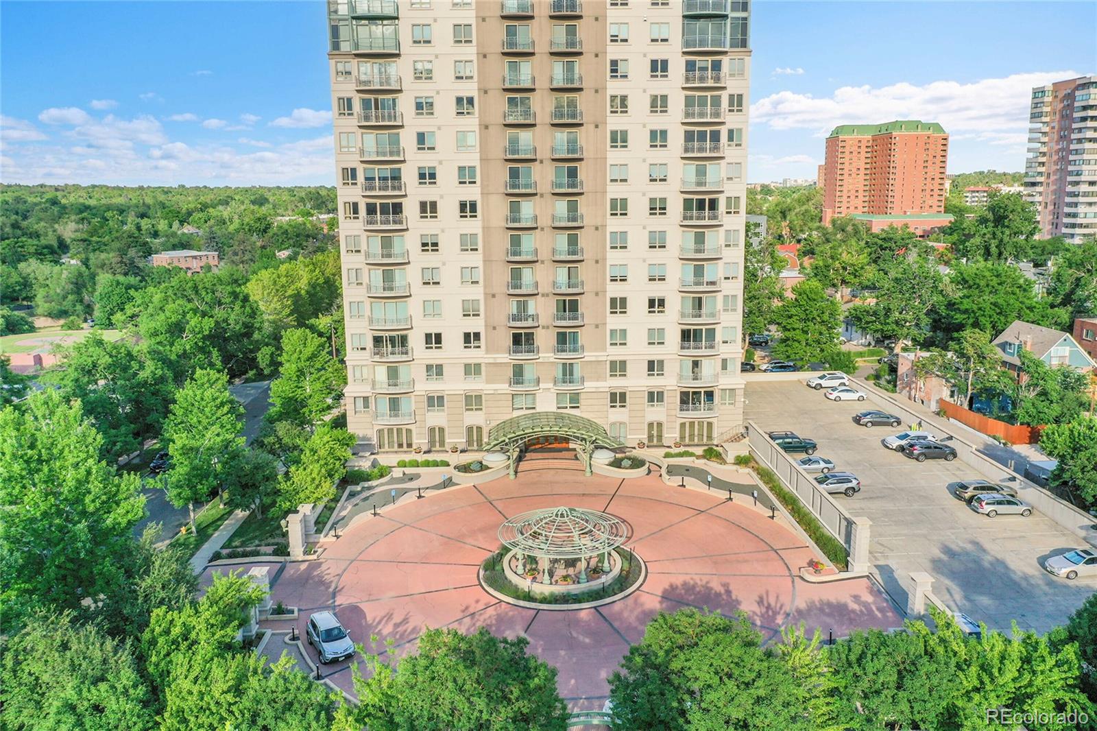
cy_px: 366
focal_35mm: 28
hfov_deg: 65.5
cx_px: 548
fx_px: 853
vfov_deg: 46.4
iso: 100
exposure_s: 1/500
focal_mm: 10.26
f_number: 5.6
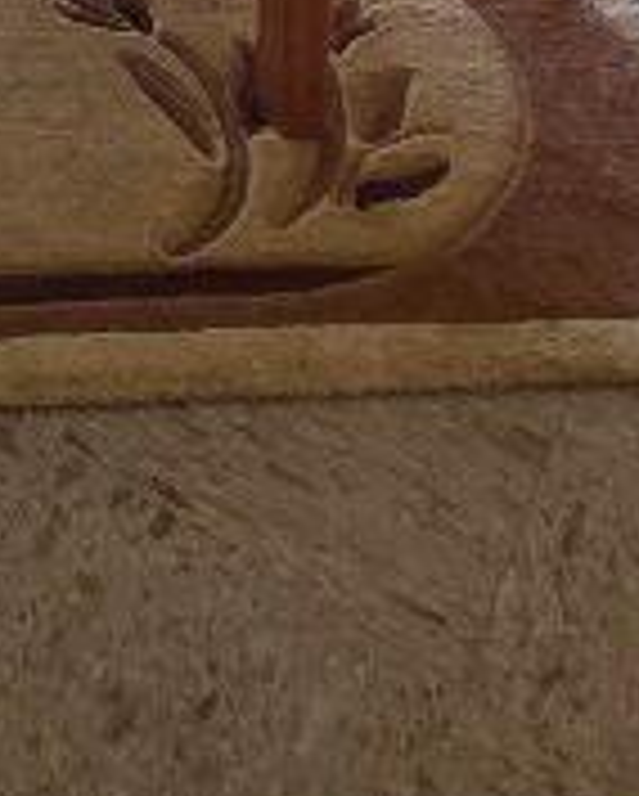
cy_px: -1142
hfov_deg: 13.9
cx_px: -792
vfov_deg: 14.3
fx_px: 2030
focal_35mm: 86
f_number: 1.9
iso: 200
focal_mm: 2.2
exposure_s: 1/120
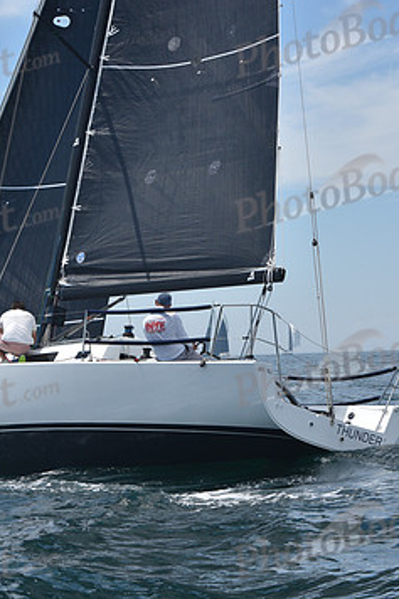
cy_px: 300
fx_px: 1897
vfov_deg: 18.0
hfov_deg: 12.0
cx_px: 148
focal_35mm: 114
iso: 250
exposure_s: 1/800
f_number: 10
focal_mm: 70
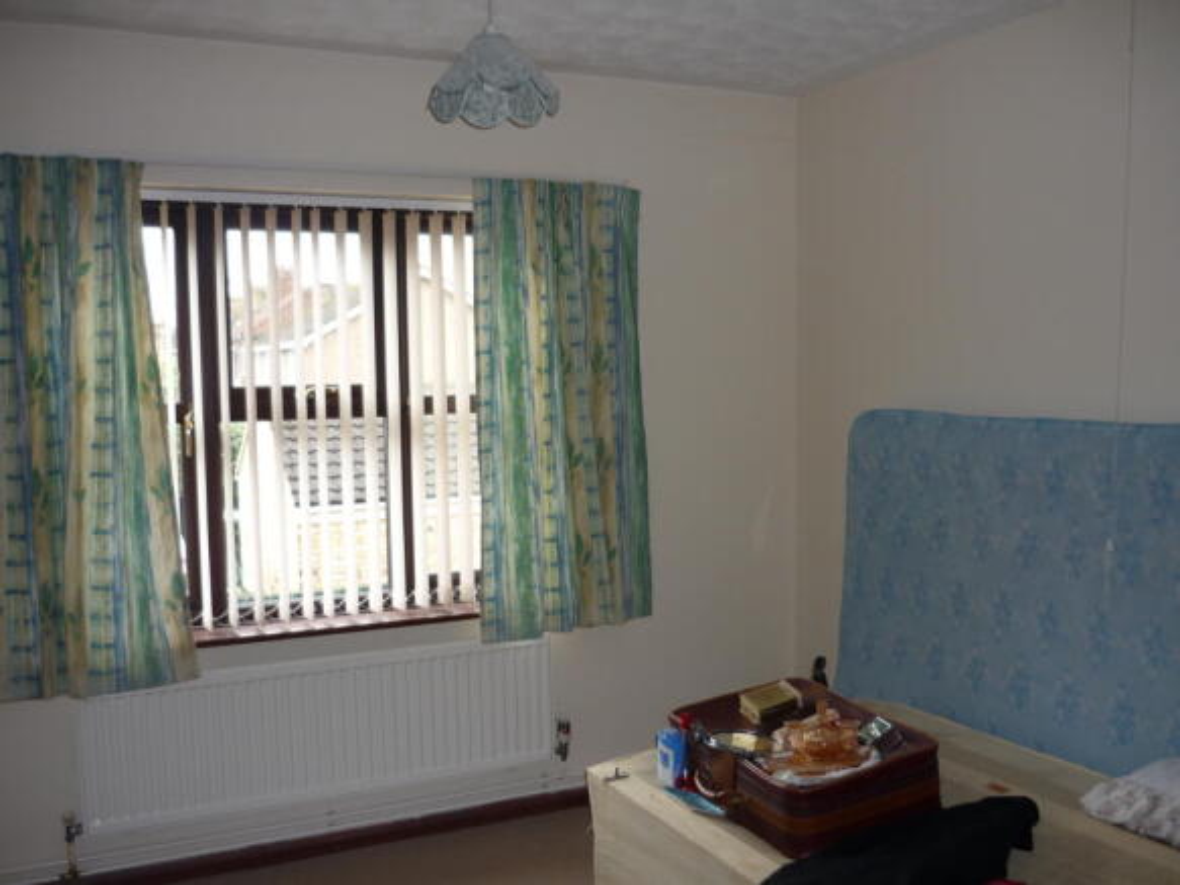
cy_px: 442
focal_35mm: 33
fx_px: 1125
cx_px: 590
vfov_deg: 42.9
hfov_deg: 55.4
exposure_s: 1/40
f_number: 2.8
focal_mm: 5.5
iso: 100
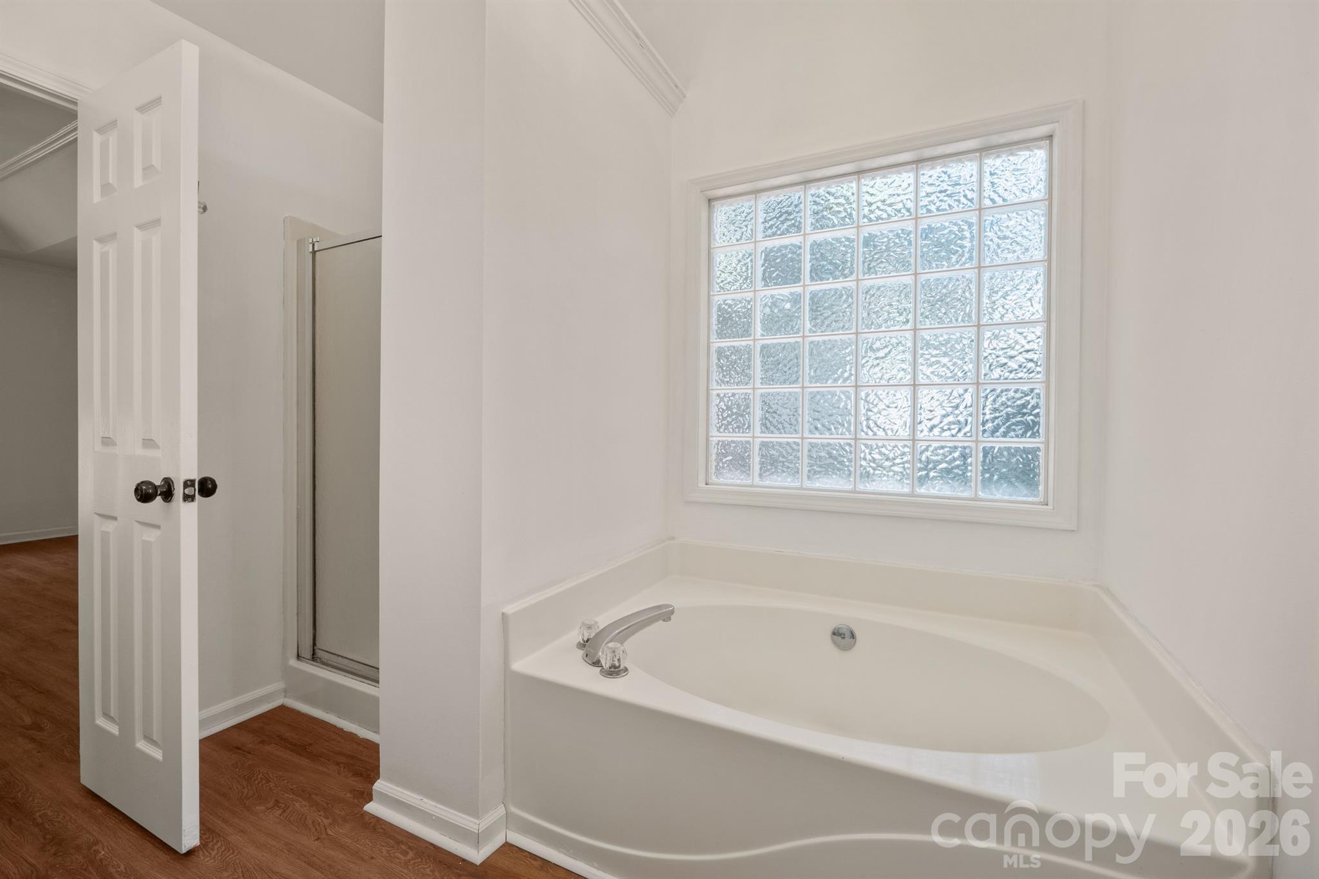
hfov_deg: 100.4
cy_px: 440
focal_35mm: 15
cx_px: 660
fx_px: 549
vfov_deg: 77.3
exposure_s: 1/6
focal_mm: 10
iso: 400
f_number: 8
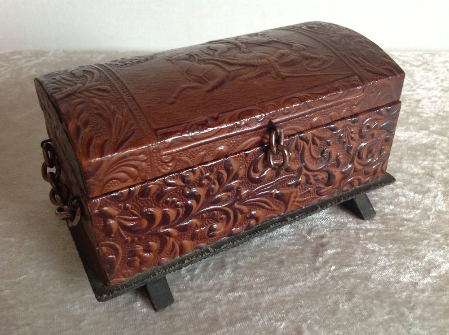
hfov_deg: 52.7
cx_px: 224
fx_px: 453
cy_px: 168
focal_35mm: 35
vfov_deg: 40.6
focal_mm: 4.28
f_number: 2.4
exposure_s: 1/15
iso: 250
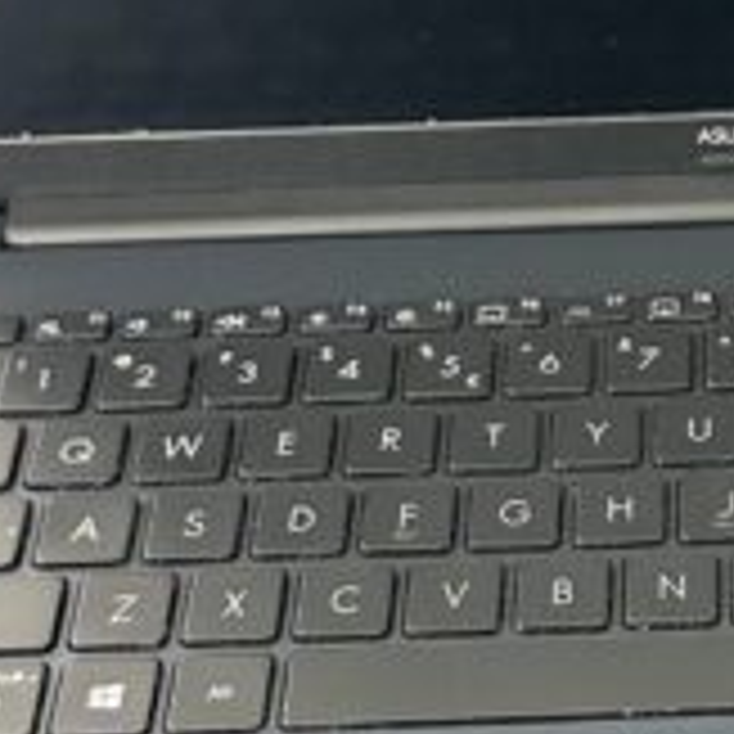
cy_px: 306
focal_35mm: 104
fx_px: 2495
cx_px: 815
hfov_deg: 16.2
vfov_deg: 16.7
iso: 250
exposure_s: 1/89
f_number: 1.78
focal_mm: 6.86
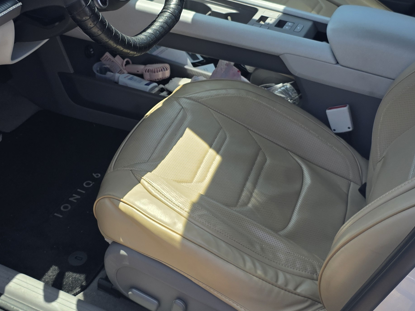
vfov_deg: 29.0
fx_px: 599
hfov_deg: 38.1
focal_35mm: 50
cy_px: 118
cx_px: 174
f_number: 1.7
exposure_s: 1/2708
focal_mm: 6.3
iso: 80
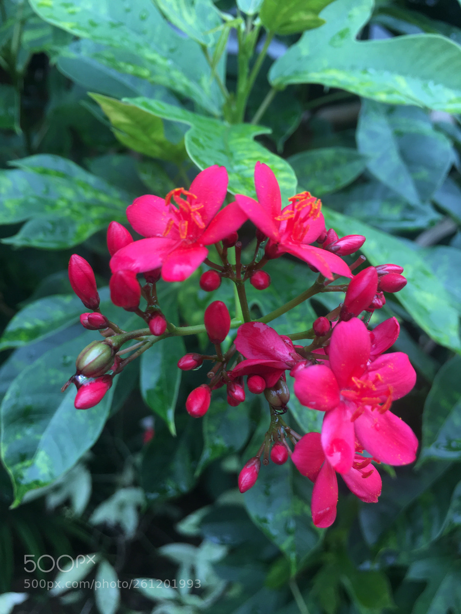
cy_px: 307
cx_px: 230
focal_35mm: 29
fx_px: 515
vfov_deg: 61.7
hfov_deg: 48.2
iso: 32
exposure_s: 1/100
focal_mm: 4.15
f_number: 2.2
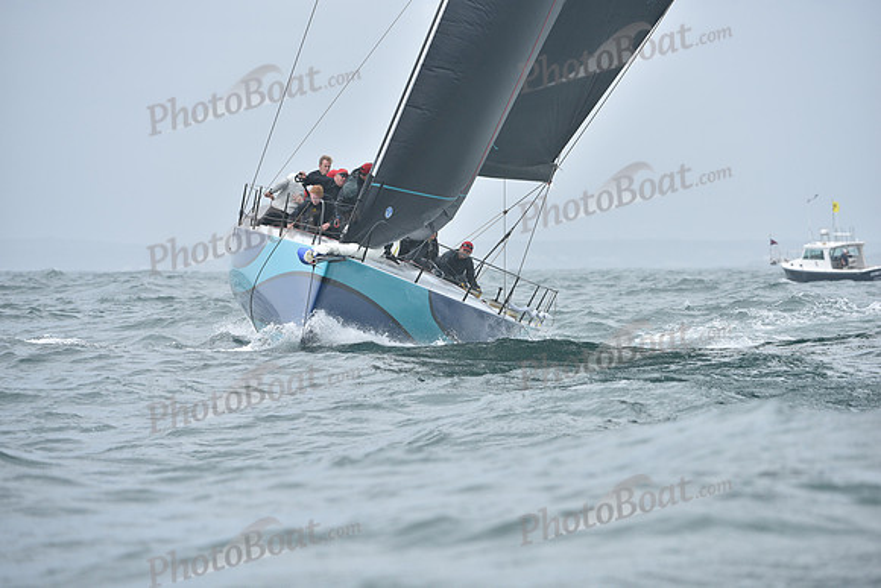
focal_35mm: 290
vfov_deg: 4.7
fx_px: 7098
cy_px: 294
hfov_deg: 7.1
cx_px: 440
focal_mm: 290
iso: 320
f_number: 6.3
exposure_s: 1/1000
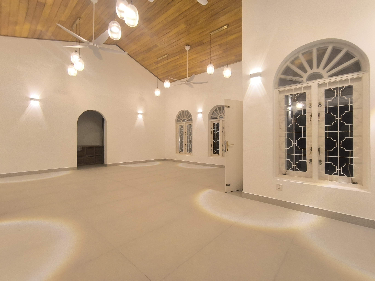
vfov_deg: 78.1
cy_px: 140
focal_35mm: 16
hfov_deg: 94.5
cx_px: 188
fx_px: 173
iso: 125
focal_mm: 1.65
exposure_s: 1/50
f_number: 2.2
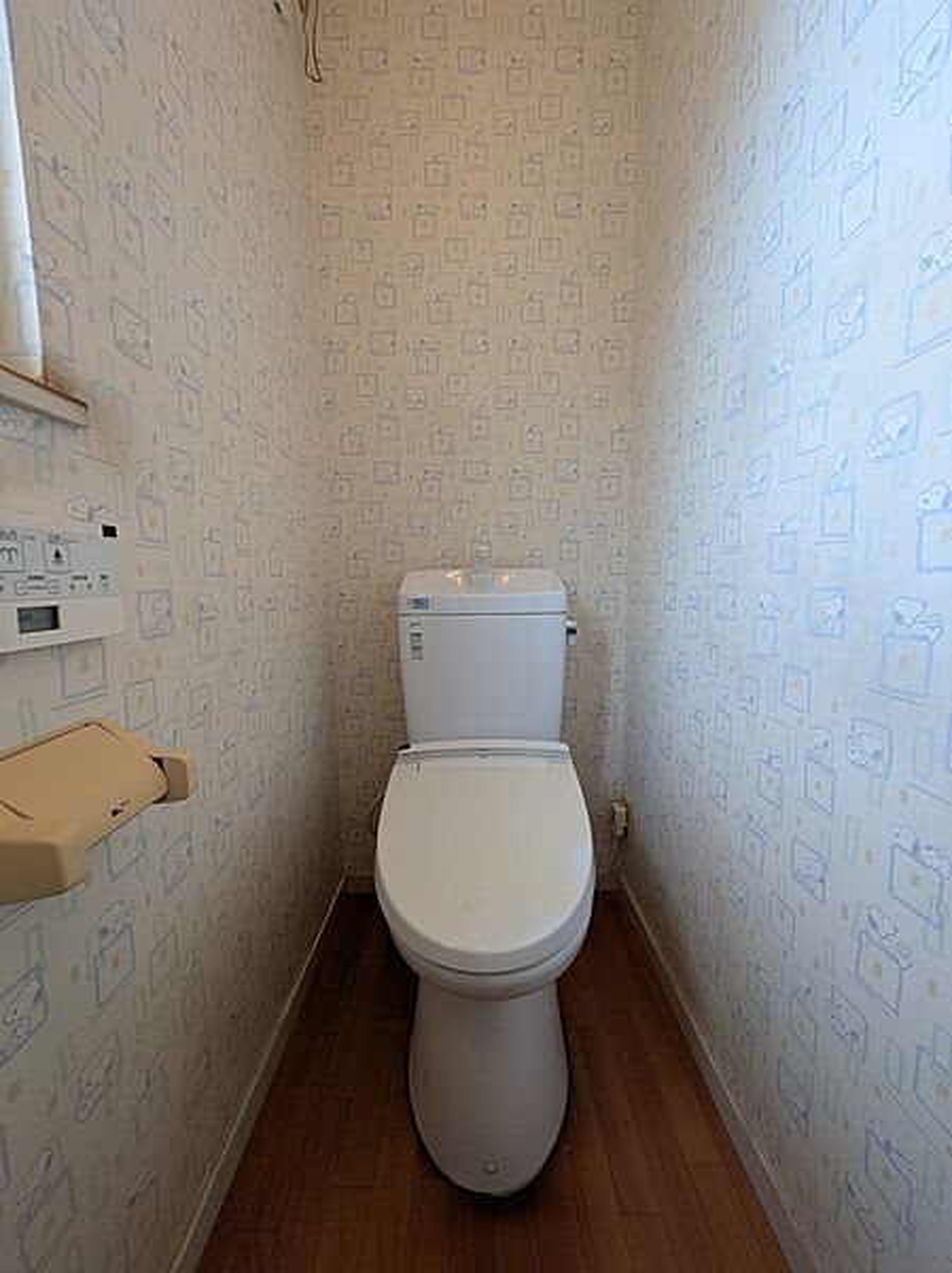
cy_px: 636
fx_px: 514
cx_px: 476
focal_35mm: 14
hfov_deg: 85.6
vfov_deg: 102.1
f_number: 2.2
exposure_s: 1/24
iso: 58
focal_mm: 1.83
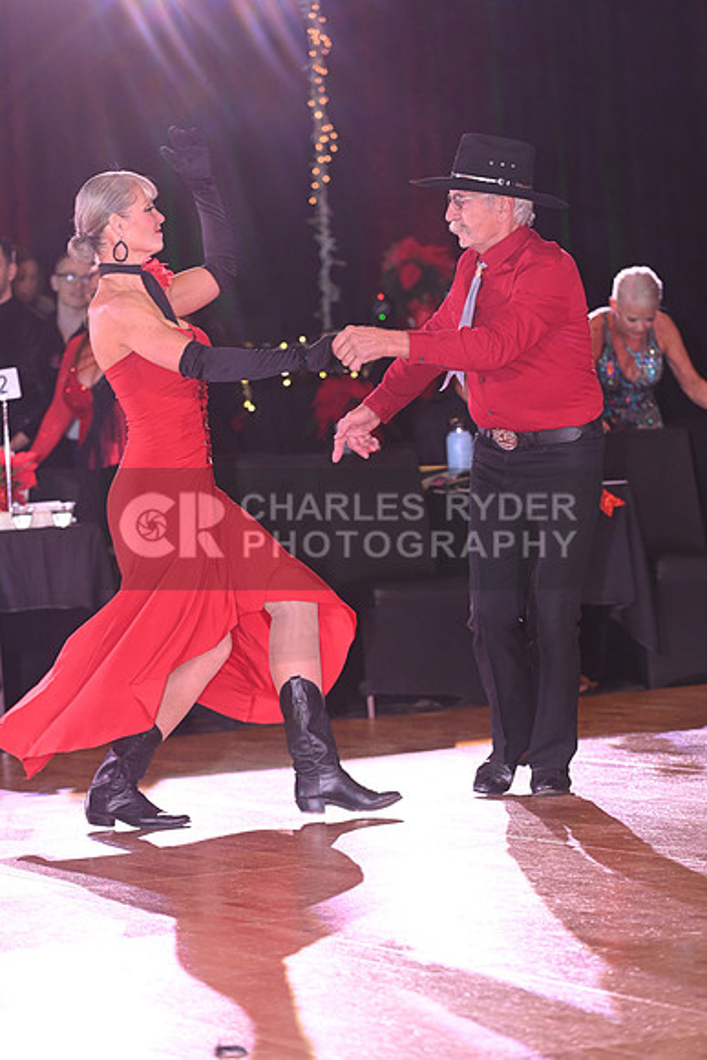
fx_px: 4710
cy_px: 530
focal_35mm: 160
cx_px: 354
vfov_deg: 12.8
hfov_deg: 8.6
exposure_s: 1/200
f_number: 5.6
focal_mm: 160
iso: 2000
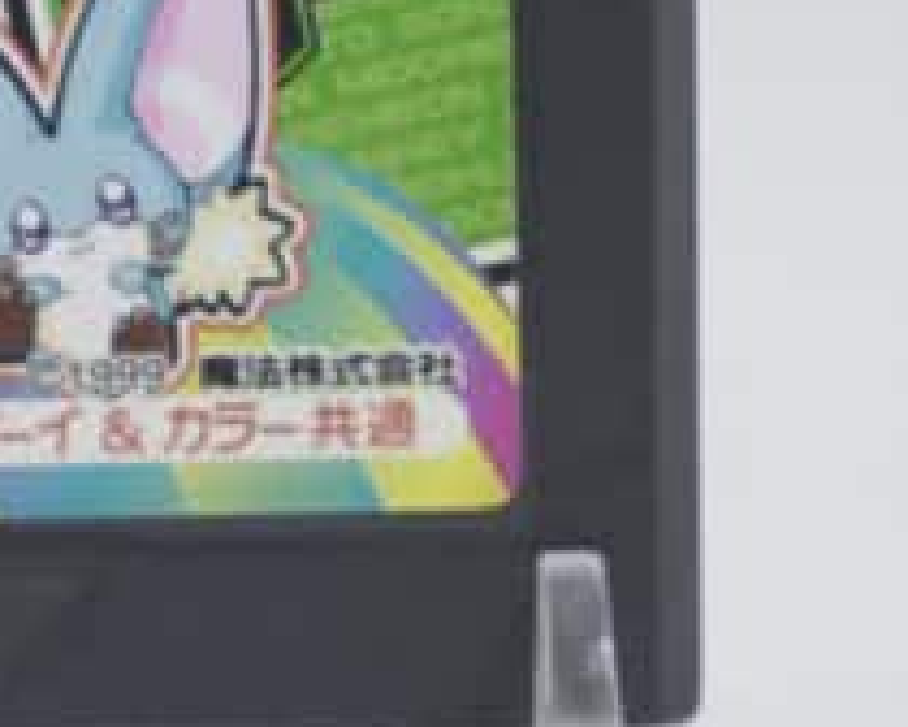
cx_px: 26
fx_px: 10077
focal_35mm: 375
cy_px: -91
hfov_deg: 5.1
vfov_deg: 4.1
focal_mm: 70
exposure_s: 1/5
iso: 100
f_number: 5.6
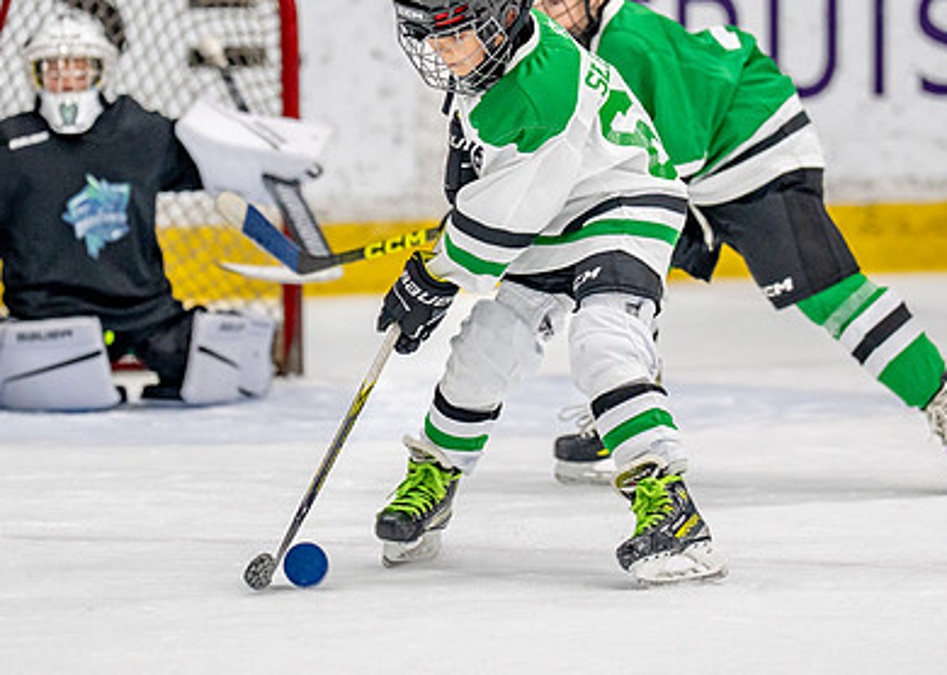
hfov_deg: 5.3
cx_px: 423
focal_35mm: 378
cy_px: 284
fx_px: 10159
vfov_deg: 3.8
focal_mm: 160
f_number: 2.8
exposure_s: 1/1250
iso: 800
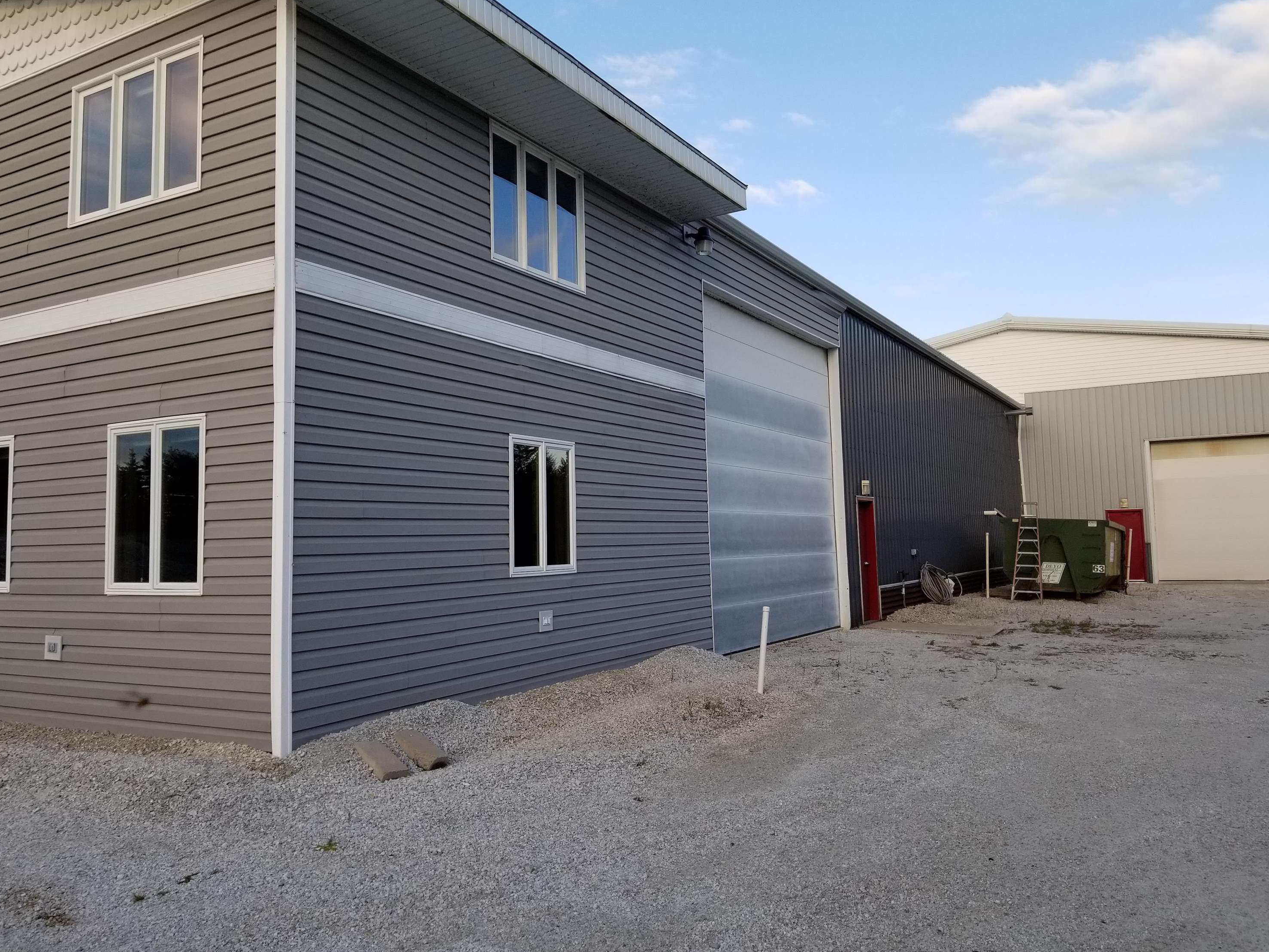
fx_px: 990
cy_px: 476
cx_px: 625
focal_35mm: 27
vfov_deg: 51.4
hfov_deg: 65.3
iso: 50
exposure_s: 1/846
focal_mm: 4.25
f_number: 1.7
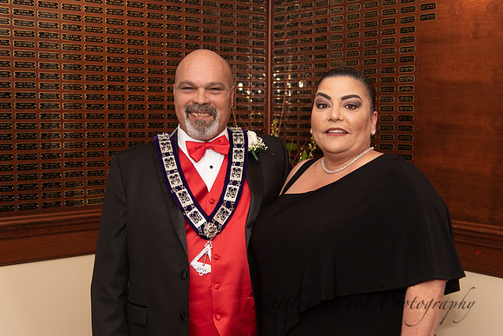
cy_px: 168
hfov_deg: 41.1
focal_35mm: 48
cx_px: 252
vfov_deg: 28.1
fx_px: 671
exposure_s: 1/200
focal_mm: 48
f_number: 4
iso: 800
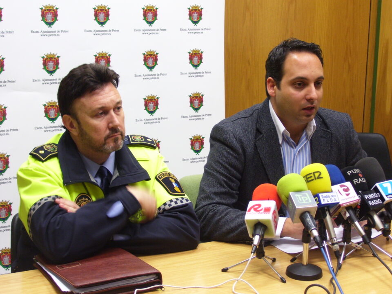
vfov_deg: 21.0
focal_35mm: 70
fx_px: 793
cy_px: 147
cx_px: 196
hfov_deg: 27.8
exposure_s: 1/15
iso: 160
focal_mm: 11.6
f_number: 4
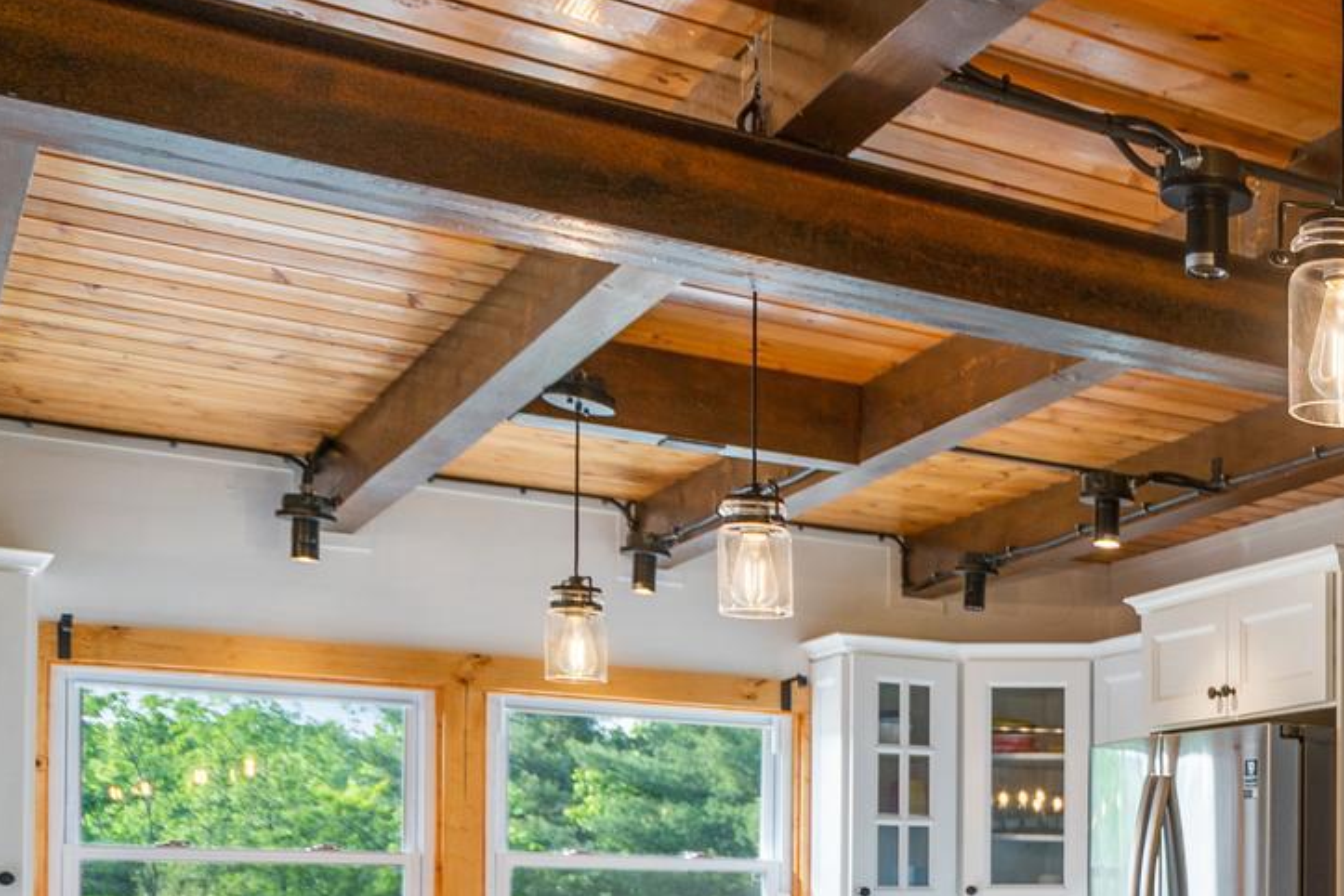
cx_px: 1803
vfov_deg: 25.1
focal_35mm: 51
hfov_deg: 29.9
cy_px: 923
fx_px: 1904
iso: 100
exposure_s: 1/25
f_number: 4
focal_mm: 18
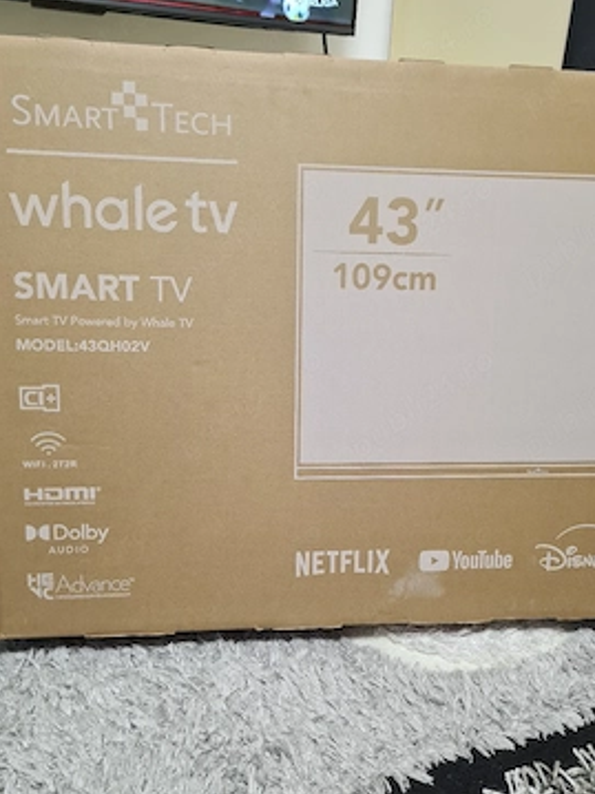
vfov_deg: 61.6
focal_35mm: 29
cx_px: 294
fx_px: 665
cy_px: 431
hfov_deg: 48.2
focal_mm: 5.4
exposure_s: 1/50
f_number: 1.8
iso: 200
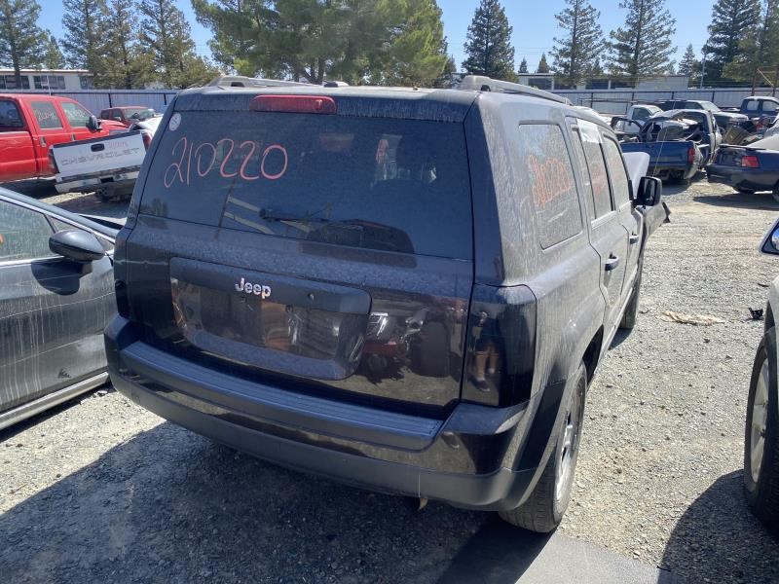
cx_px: 390
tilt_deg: -15.3
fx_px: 585
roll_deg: +0.6
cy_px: 292
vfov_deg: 53.1
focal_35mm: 26
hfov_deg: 67.3
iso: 32
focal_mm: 4.25
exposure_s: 1/1114
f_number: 1.8
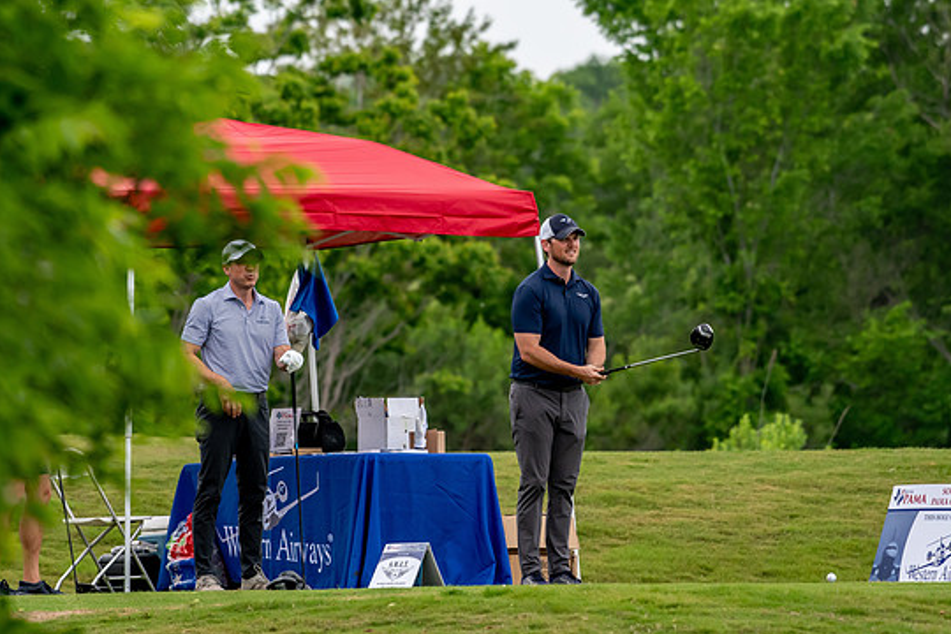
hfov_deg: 4.4
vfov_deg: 2.9
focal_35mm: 467
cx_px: 493
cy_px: 327
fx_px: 12336
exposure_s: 1/2000
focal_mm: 290
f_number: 5.6
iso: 1000
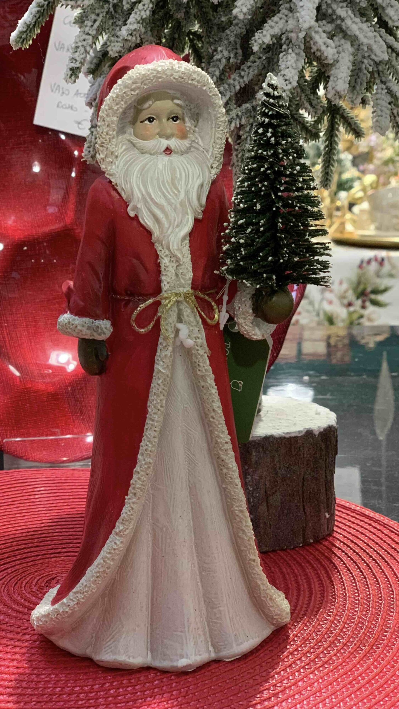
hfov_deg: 21.1
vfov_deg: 36.6
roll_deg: +2.0
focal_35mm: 57
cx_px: 183
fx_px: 1072
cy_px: 355
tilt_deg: -11.5
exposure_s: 1/50
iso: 320
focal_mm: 6
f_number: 2.4
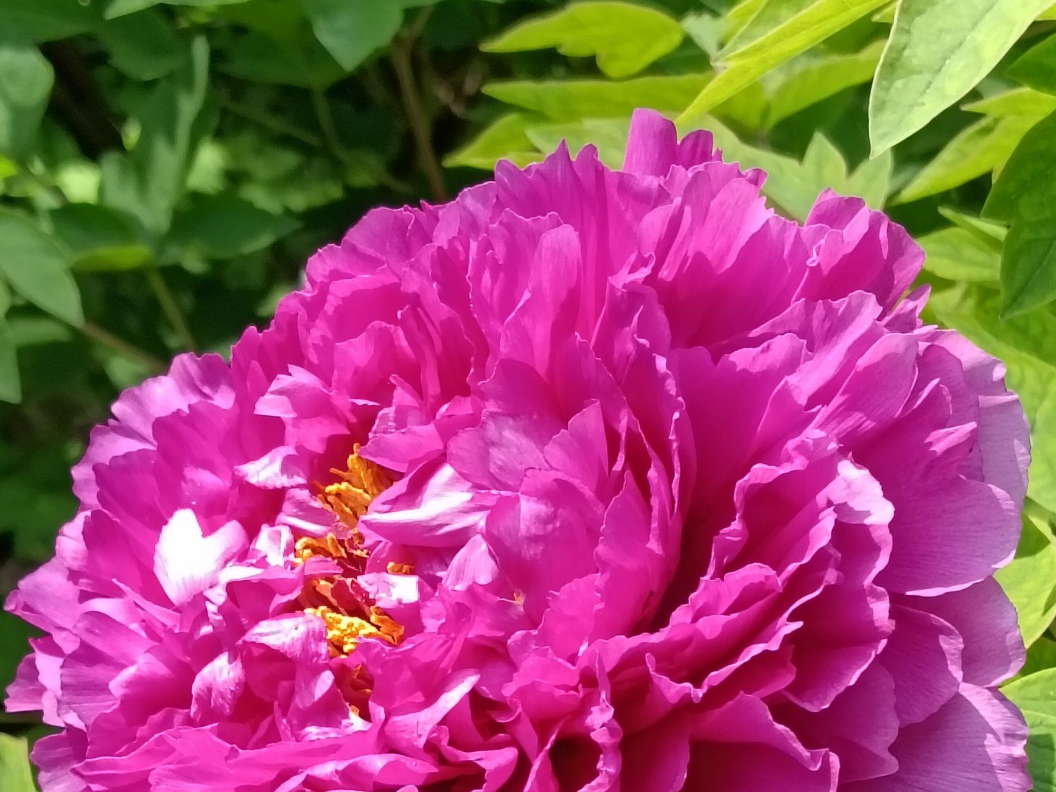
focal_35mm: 85
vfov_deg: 17.1
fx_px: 2593
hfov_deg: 23.0
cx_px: 493
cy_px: 745
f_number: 1.8
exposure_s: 1/130
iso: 100
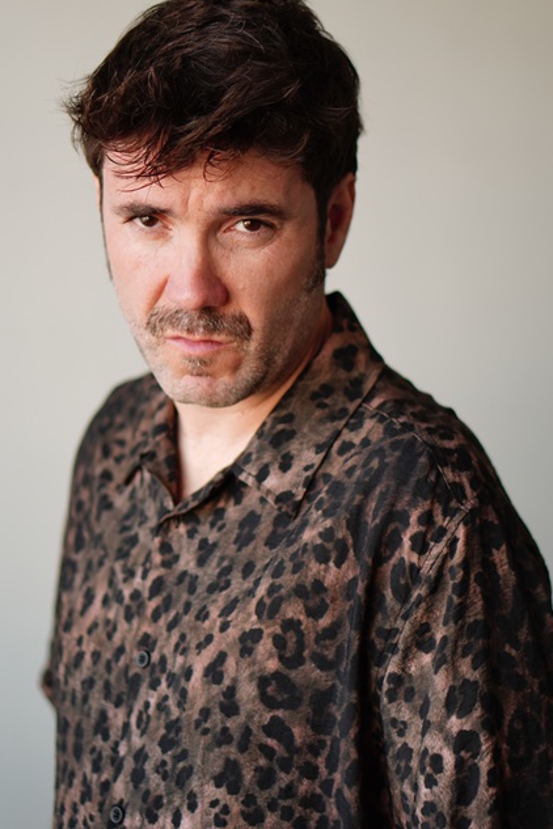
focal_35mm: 80
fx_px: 1843
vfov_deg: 25.4
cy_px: 412
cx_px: 270
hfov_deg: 17.1
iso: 80
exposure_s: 1/125
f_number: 1.8
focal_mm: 50
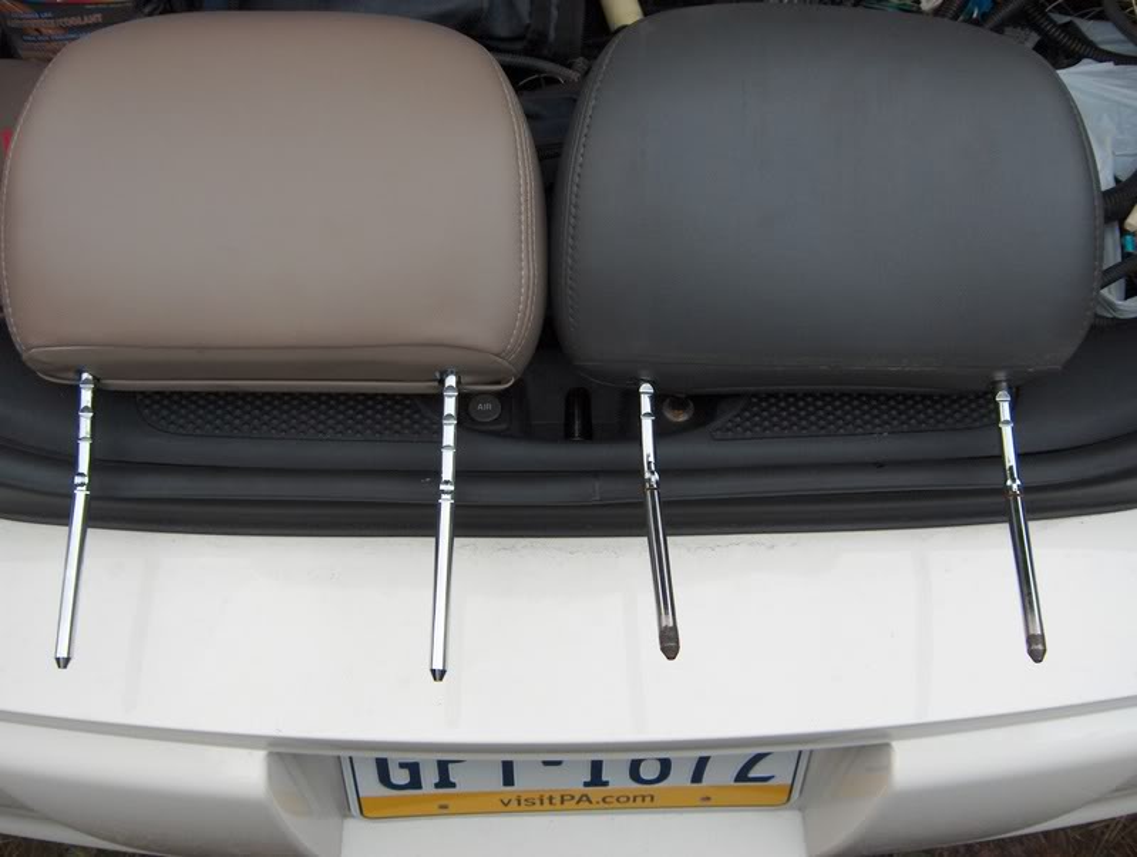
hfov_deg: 47.8
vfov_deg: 36.9
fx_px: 1283
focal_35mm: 39
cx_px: 568
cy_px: 428
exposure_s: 1/62
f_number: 2.8
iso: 200
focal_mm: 8
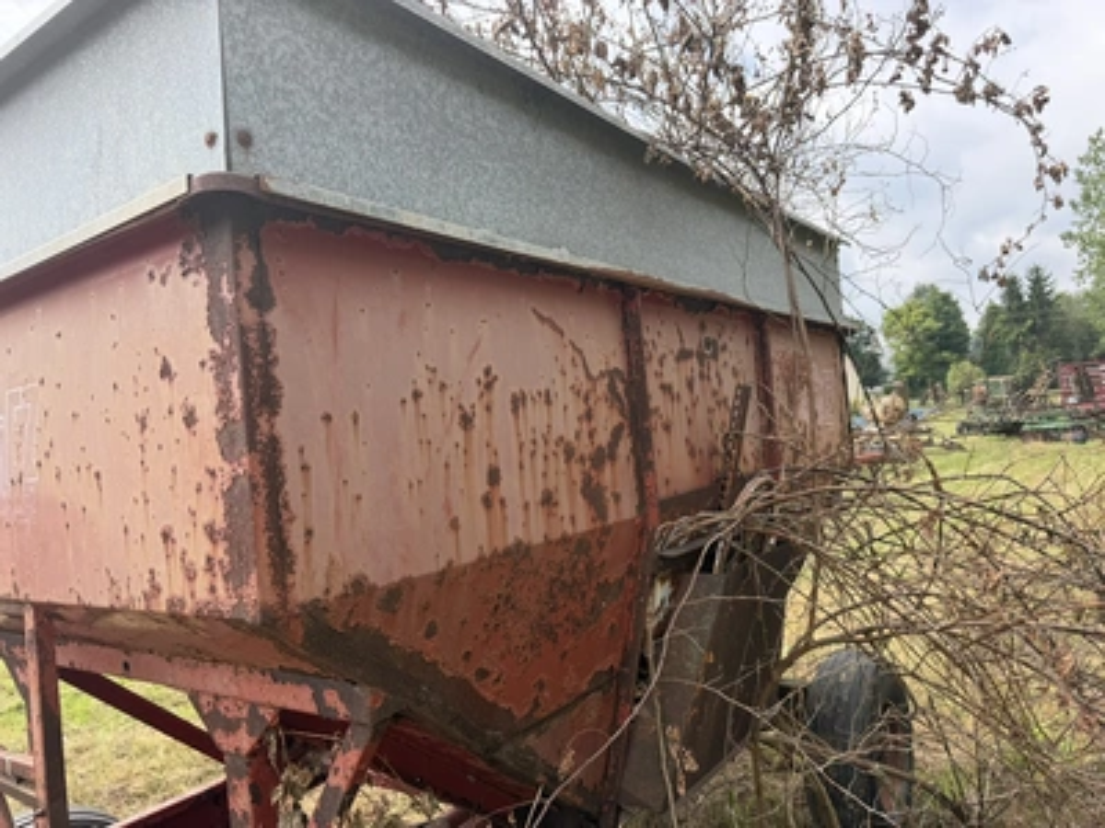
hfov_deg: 71.6
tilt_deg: +2.4
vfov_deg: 56.8
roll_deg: +6.9
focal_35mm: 24
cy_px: 414
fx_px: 766
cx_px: 552
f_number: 1.78
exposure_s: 1/1361
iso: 80
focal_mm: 6.76
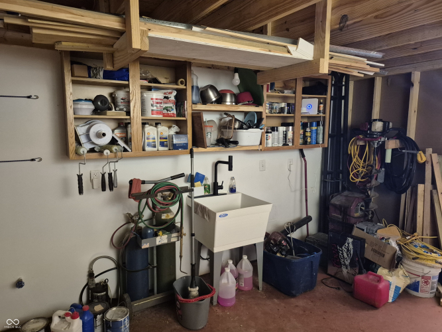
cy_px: 166
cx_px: 221
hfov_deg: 73.9
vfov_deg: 58.9
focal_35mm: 23
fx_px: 294
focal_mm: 5.4
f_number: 1.8
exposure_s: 1/60
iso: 1000
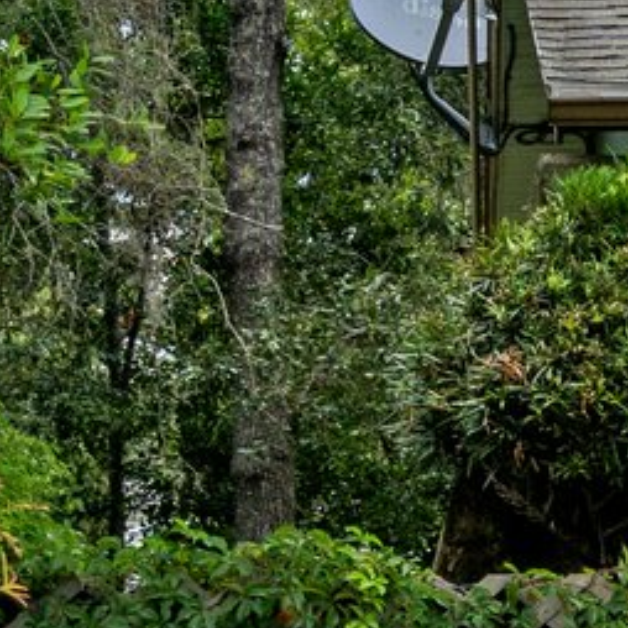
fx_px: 4926
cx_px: 2463
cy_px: 679
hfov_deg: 6.1
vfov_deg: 7.3
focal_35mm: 240
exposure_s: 1/80
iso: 320
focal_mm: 35
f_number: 8
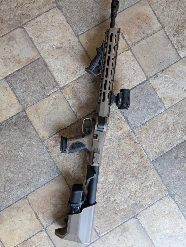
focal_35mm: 24
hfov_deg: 56.9
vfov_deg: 71.5
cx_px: 93
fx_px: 172
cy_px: 124
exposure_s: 1/23.8
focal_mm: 6.9
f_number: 1.68
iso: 79
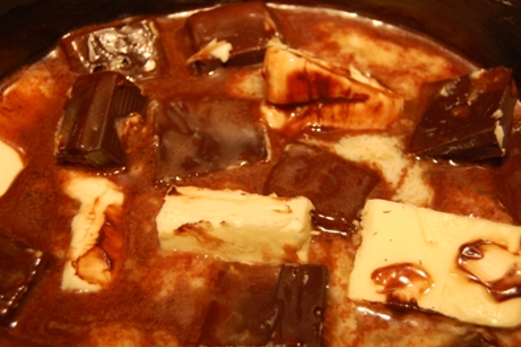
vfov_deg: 21.9
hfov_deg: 32.4
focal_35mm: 62
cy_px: 208
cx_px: 268
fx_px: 897
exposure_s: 1/60
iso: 400
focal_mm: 32
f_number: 4.5
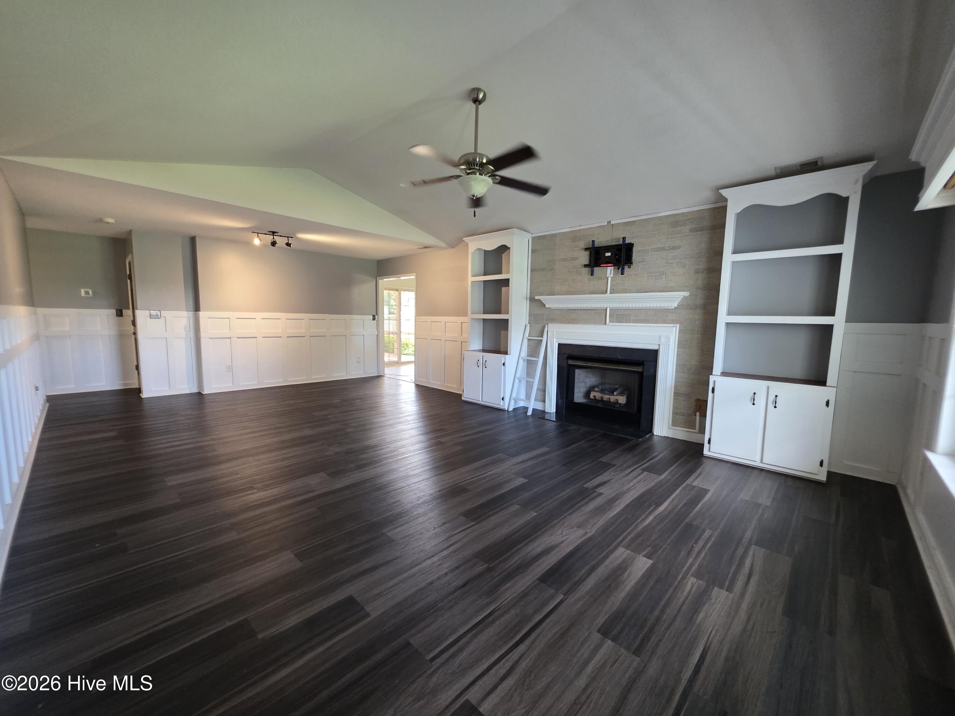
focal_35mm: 13
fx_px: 359
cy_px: 358
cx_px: 478
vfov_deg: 89.9
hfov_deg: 106.2
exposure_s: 1/60
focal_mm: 2.2
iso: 320
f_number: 1.9
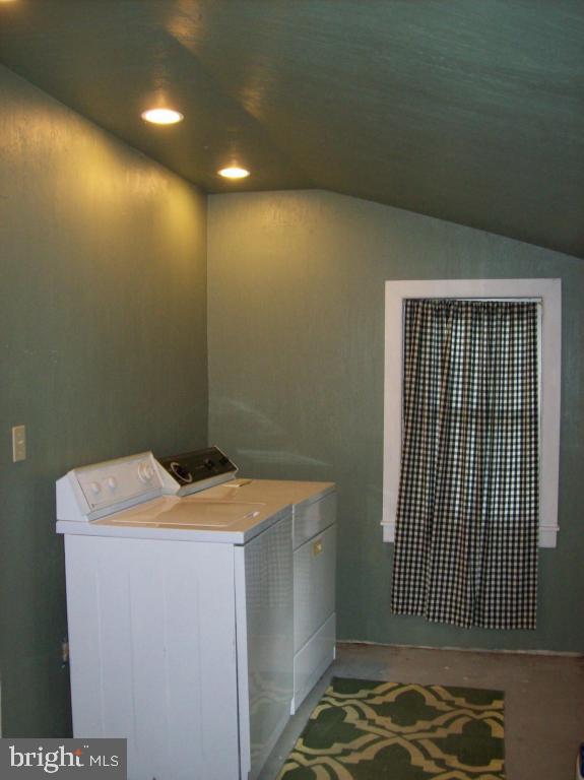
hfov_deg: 39.6
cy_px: 390
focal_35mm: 36
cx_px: 292
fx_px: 811
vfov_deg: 51.4
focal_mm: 6
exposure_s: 1/64
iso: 200
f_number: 2.7
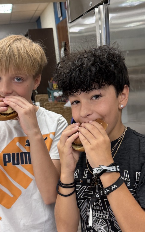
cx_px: 74
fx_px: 228
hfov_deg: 35.3
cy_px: 137
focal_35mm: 36
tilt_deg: -19.3
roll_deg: +5.9
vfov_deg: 53.7
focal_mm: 6.76
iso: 250
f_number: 1.78
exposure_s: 1/60
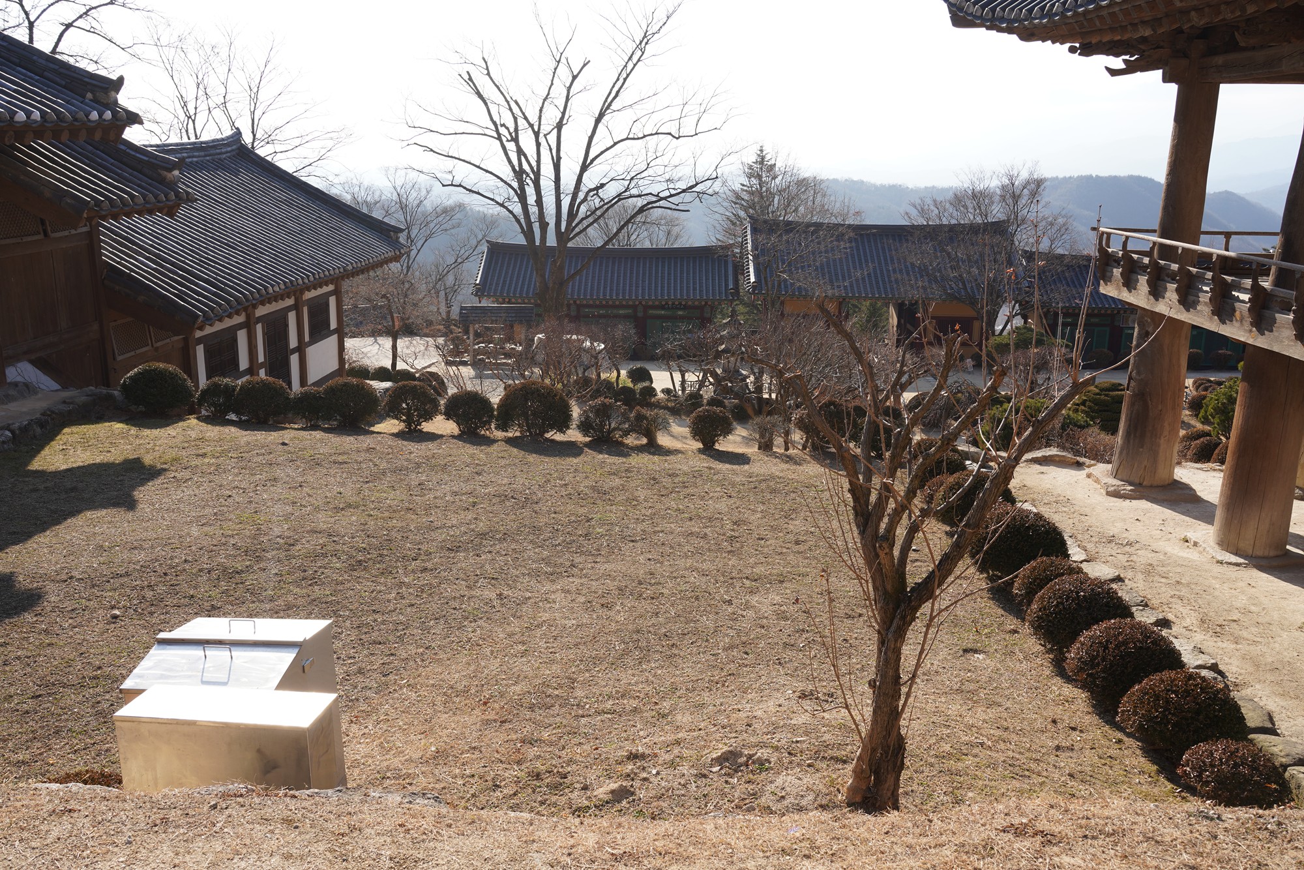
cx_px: 652
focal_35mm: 32
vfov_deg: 41.1
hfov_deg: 58.7
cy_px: 435
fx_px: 1159
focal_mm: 32
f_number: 10
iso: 100
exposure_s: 1/100
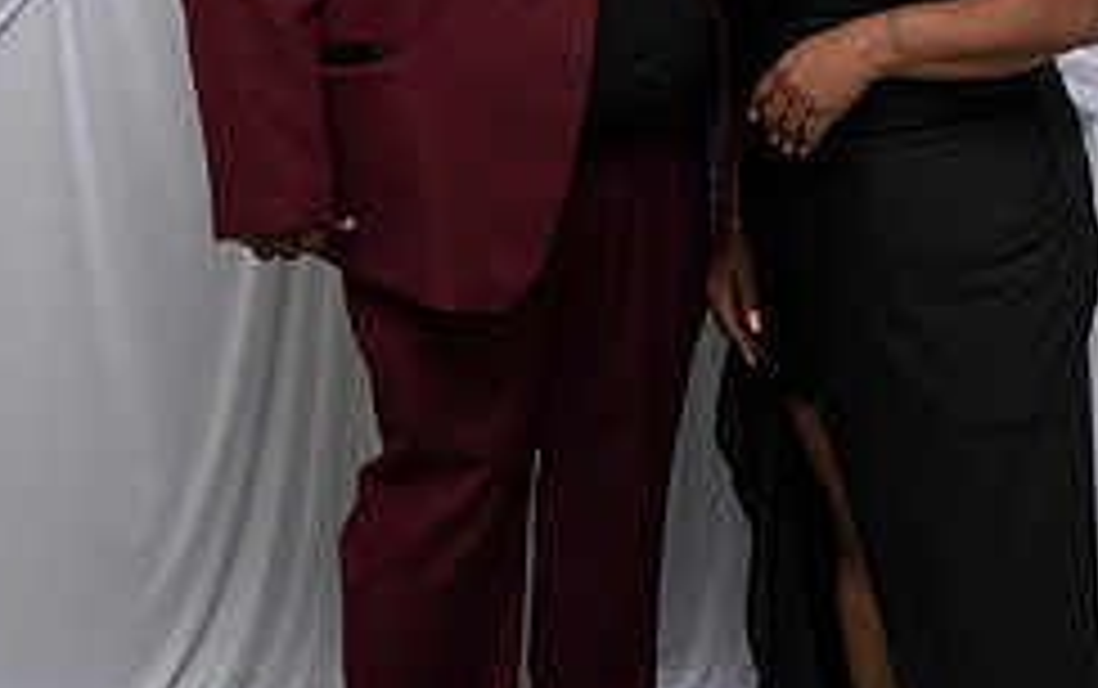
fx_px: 2756
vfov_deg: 13.9
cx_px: 896
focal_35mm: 92
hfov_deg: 22.2
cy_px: -119
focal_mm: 37
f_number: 4.6
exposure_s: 1/160
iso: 800
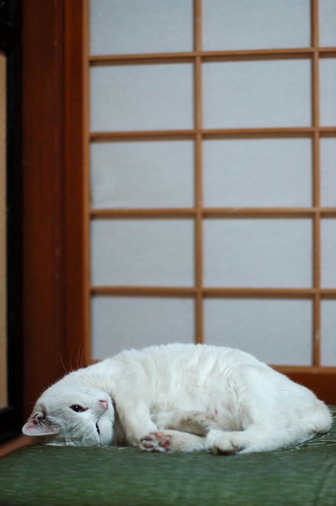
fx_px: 1052
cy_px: 253
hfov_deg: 18.2
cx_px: 168
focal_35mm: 75
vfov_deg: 27.0
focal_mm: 50
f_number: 1.4
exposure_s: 1/40
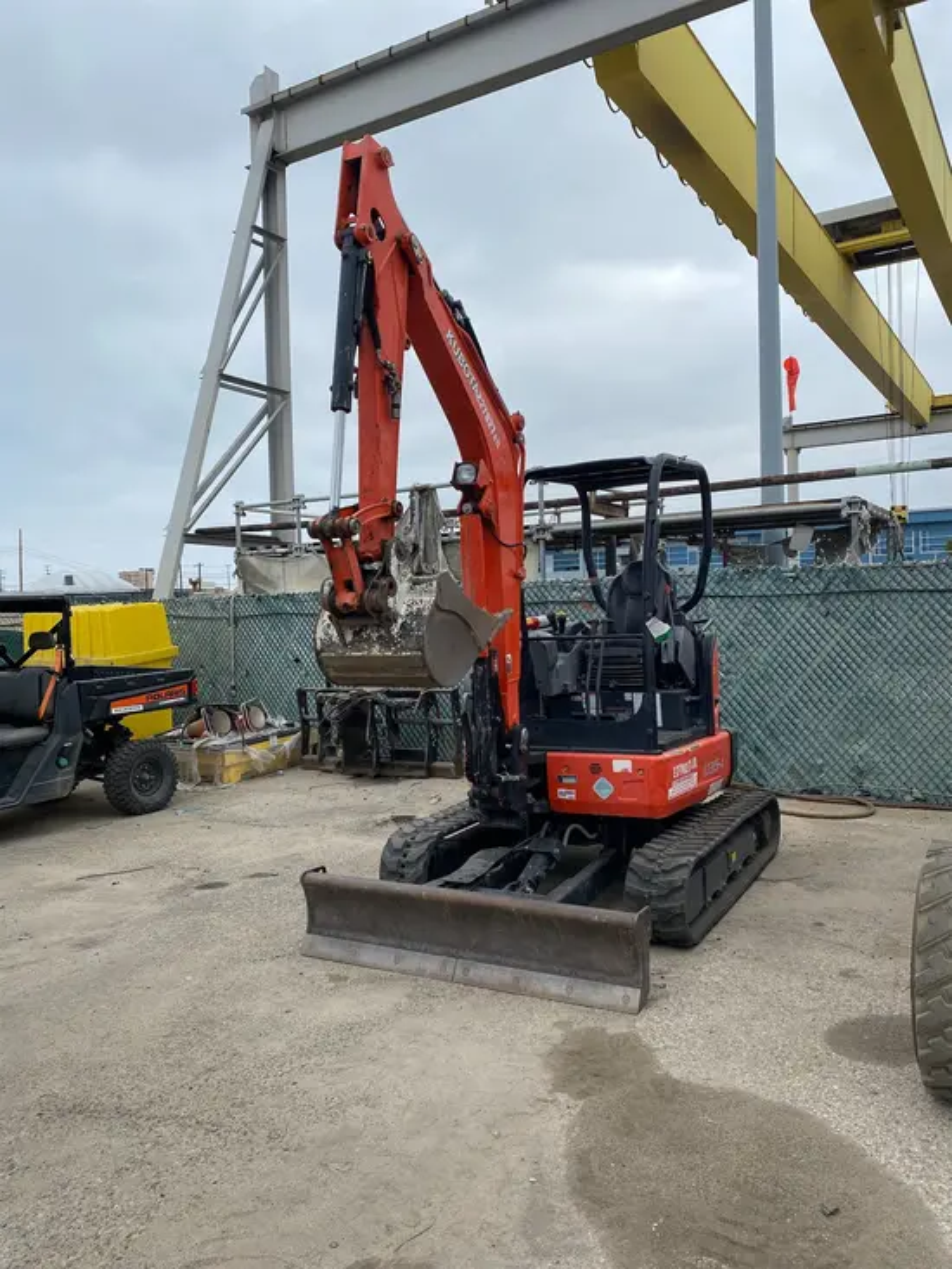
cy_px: 634
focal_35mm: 26
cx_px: 476
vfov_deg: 67.3
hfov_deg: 53.1
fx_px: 953
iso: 32
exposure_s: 1/1565
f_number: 1.8
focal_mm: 4.25
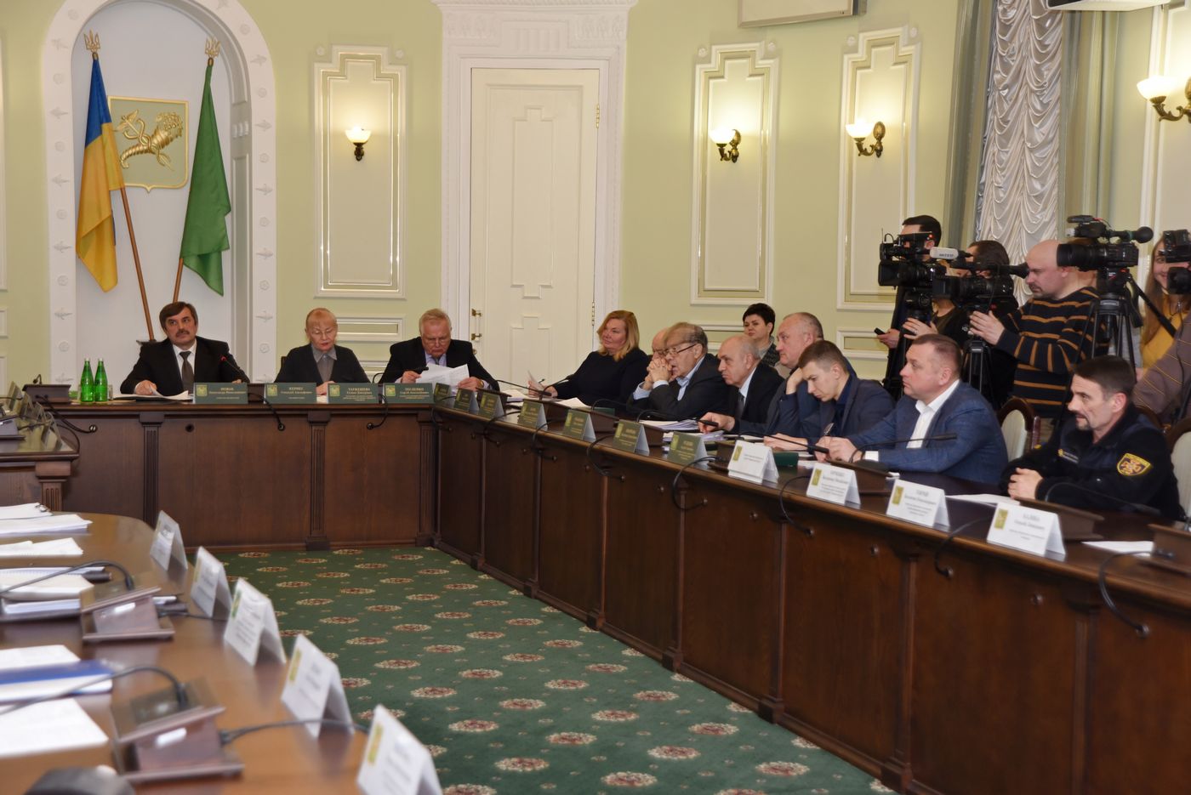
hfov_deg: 33.4
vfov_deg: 22.6
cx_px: 596
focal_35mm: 60
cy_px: 398
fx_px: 1986
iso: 1000
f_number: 5
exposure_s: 1/200
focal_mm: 60
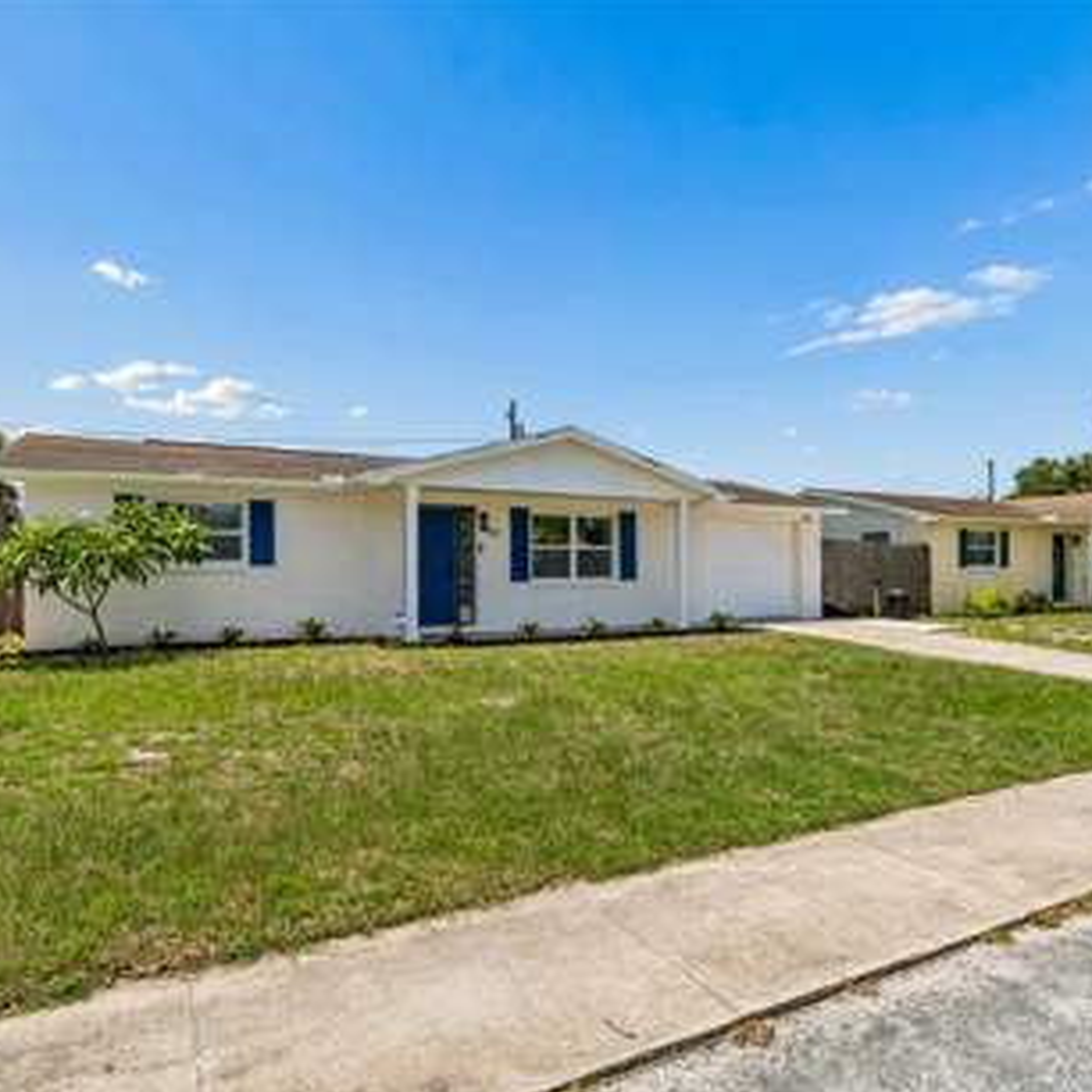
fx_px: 714
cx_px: 539
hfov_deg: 74.8
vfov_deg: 74.8
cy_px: 558
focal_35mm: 20
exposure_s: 1/1250
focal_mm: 10
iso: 200
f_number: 7.1
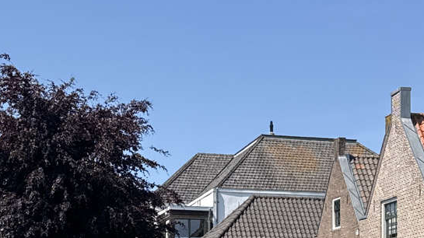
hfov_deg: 22.2
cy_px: 270
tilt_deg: +4.0
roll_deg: +0.7
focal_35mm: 96
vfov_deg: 12.4
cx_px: 229
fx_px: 1079
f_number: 1.78
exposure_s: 1/3802
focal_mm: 6.76
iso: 80
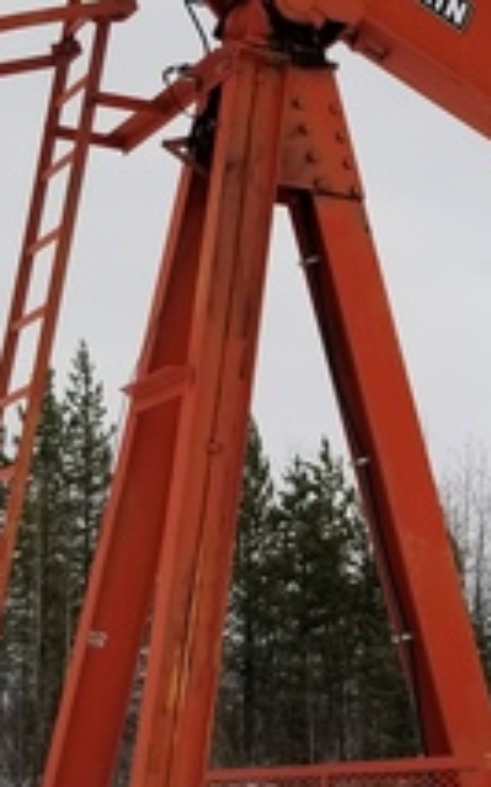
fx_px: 1971
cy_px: 453
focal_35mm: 92
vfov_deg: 22.5
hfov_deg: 14.0
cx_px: 493
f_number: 1.7
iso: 50
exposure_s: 1/258
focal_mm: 4.25
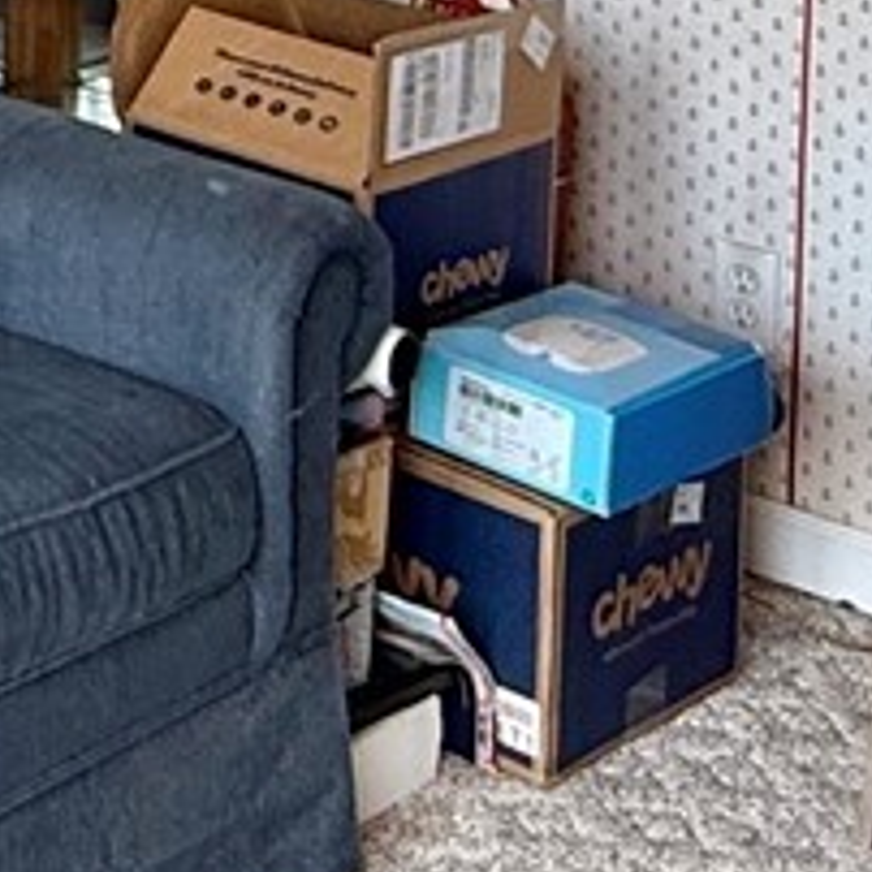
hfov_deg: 15.6
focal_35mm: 98
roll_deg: -0.2
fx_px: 2793
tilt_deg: -2.0
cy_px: -557
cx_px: -626
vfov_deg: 15.8
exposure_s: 1/120
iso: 160
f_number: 2.2
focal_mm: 2.22
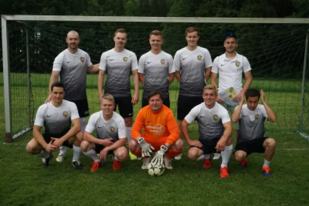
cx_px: 154
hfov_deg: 43.6
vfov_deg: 29.9
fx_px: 386
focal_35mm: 45
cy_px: 103
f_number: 5.6
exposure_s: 1/160
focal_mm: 45
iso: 100
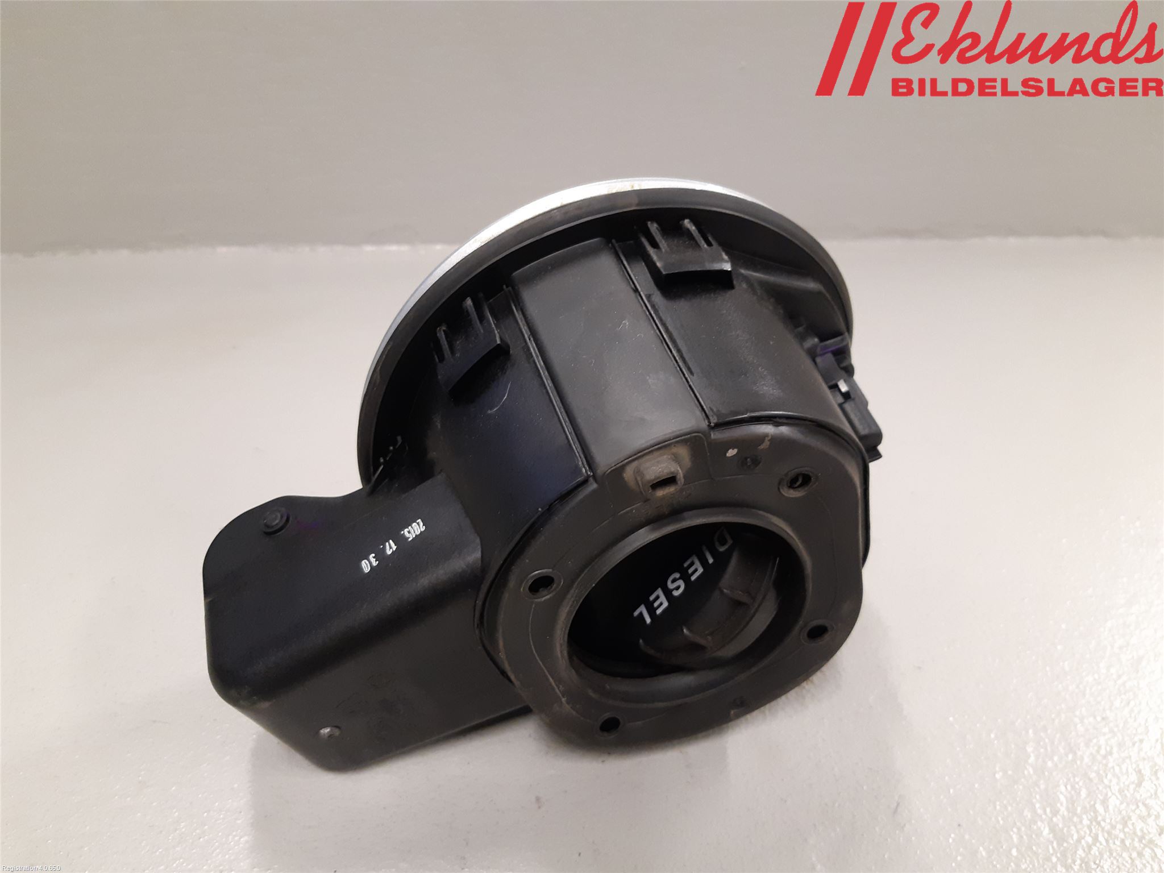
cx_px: 582
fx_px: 874
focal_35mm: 26
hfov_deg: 67.3
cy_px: 436
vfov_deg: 53.1
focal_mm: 3.93
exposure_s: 1/50
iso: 250
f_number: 1.7
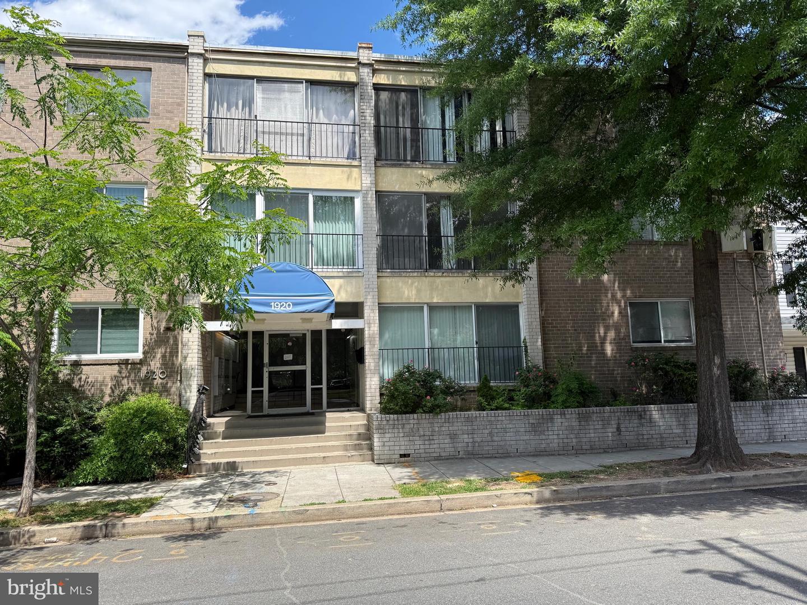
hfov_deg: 71.6
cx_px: 404
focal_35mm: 24
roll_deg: +1.8
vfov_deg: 56.8
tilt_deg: +7.8
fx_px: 560
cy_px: 302
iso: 80
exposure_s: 1/2053
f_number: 1.78
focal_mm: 6.76
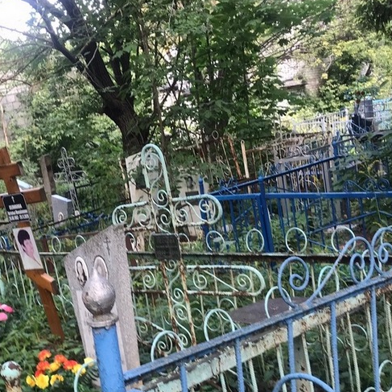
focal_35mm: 52
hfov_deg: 31.8
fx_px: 666
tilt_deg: -15.4
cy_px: 291
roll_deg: +11.0
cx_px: 72
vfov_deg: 32.2
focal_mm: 3.99
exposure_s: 1/50
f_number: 1.8
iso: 25
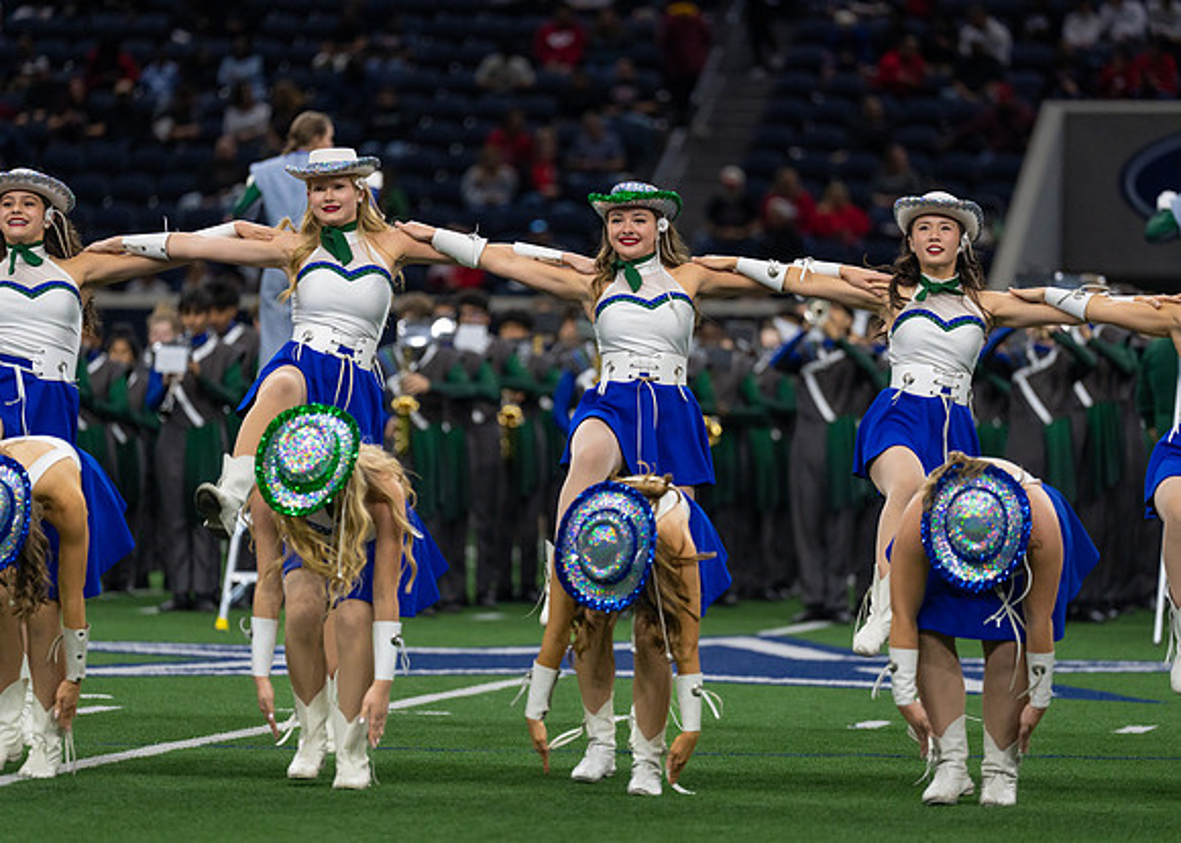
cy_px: 422
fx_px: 7028
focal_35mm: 210
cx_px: 590
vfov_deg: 6.9
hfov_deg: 9.6
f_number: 2.8
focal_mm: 200
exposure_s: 1/1000
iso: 1600
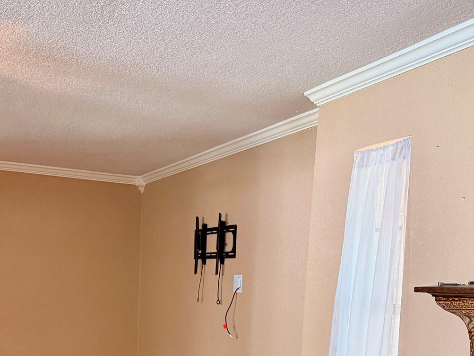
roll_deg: -1.9
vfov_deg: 28.2
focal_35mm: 49
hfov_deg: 38.7
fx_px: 671
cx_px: 182
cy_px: 337
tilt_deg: -4.2
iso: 400
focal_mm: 6.76
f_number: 1.78
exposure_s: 1/60
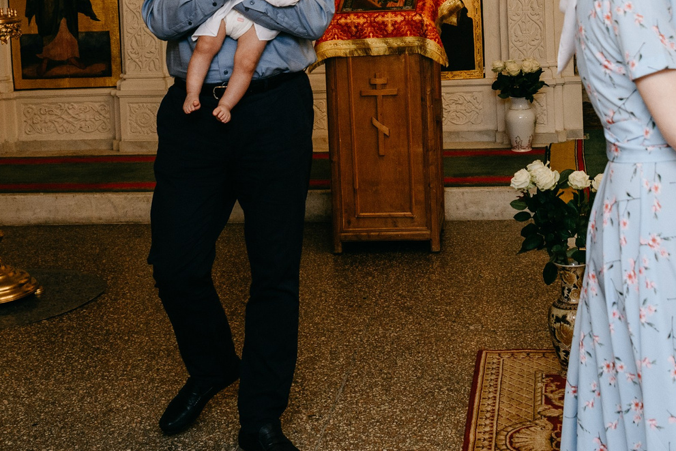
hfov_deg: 32.1
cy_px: -48
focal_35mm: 62
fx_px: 1164
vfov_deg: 20.8
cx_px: 447
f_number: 3.5
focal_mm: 24
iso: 500
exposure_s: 1/160
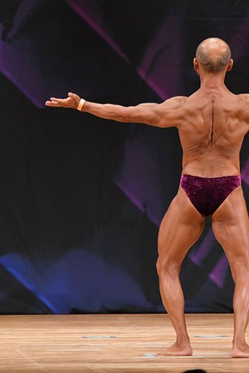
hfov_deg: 3.0
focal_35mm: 453
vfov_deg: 4.6
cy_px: 186
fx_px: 4700
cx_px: 198
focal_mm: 200
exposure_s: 1/400
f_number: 5.6
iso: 3200
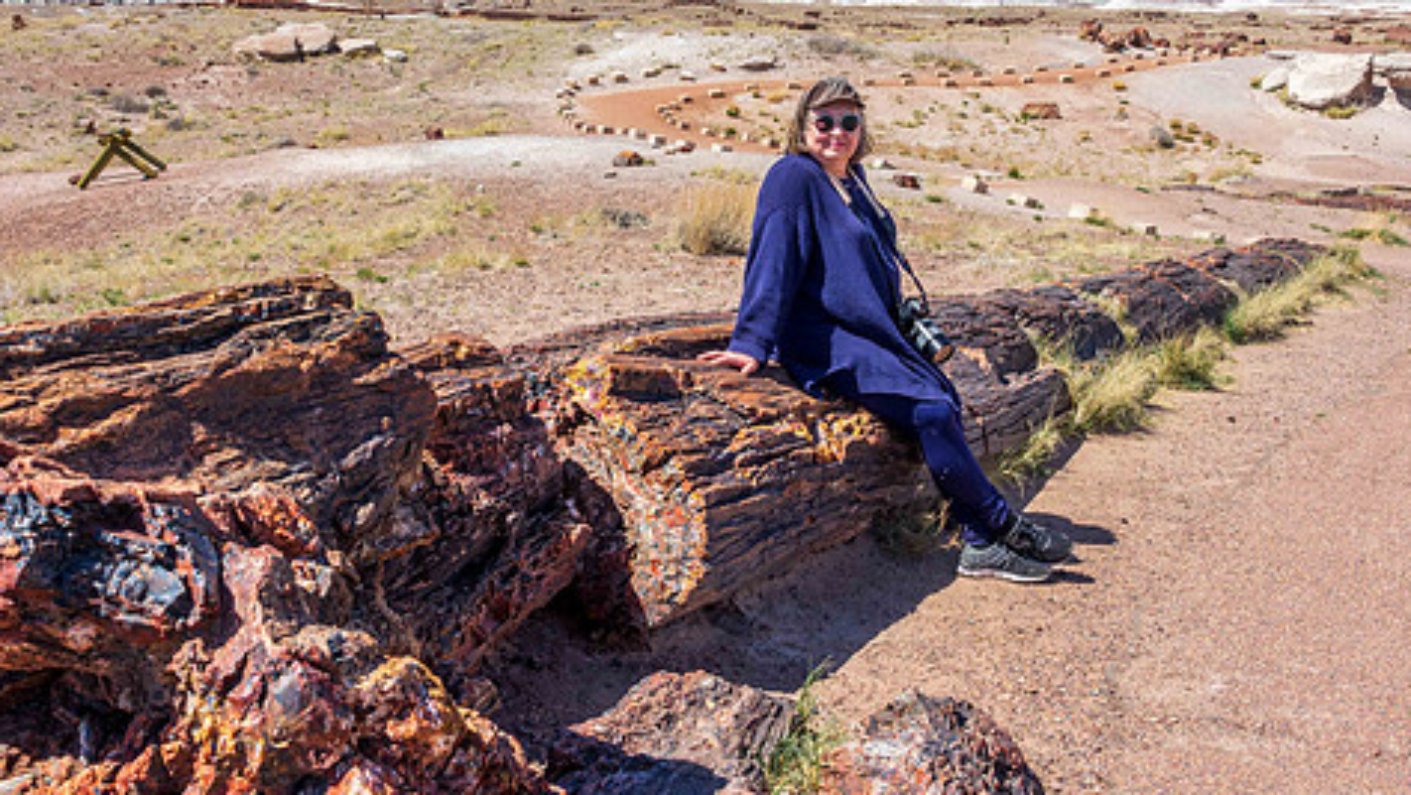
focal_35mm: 41
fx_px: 1534
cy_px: 320
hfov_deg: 49.4
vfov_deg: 29.0
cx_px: 706
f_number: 5.6
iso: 100
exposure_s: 1/250
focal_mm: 11.77
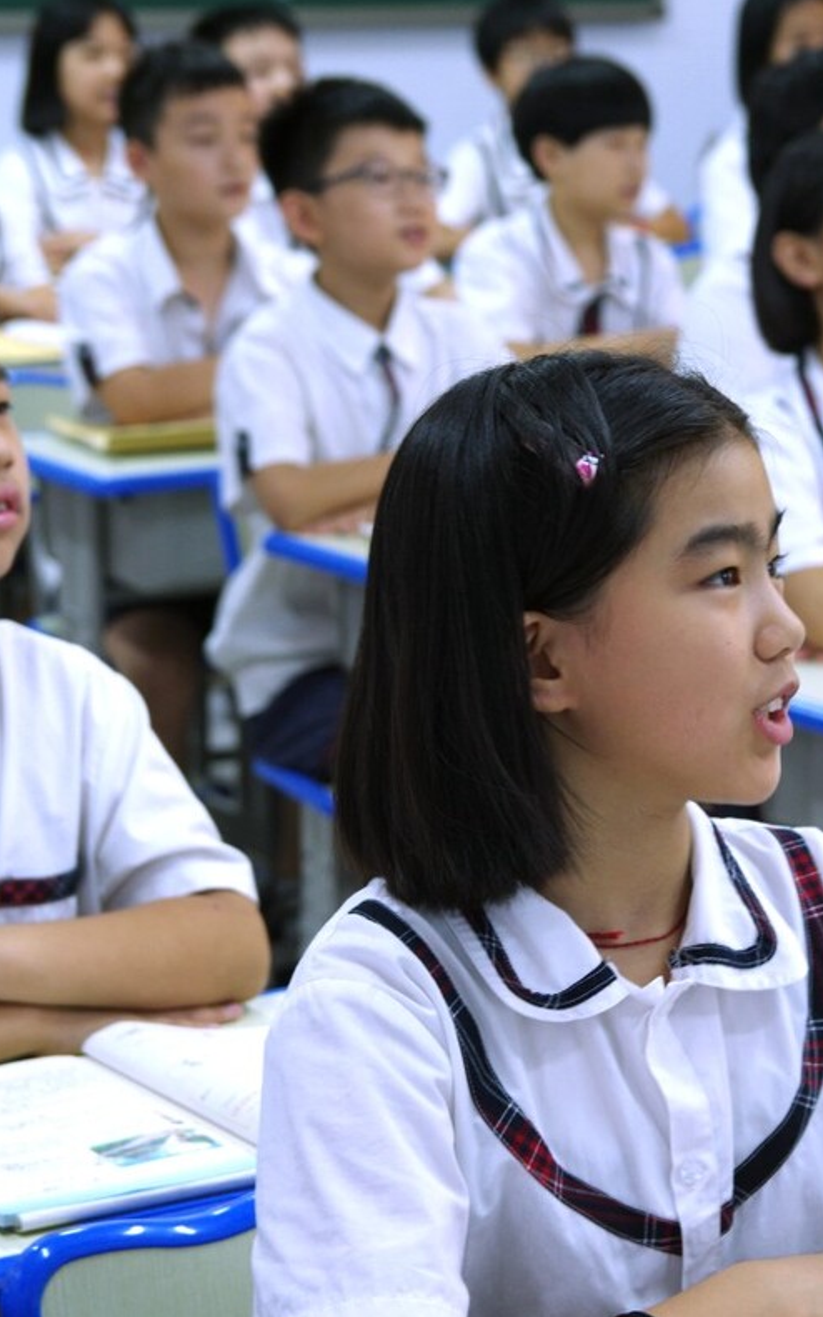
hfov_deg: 11.3
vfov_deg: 18.0
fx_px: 4161
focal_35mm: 116
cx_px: 670
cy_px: 656
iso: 400
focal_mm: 50
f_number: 4
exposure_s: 1/30
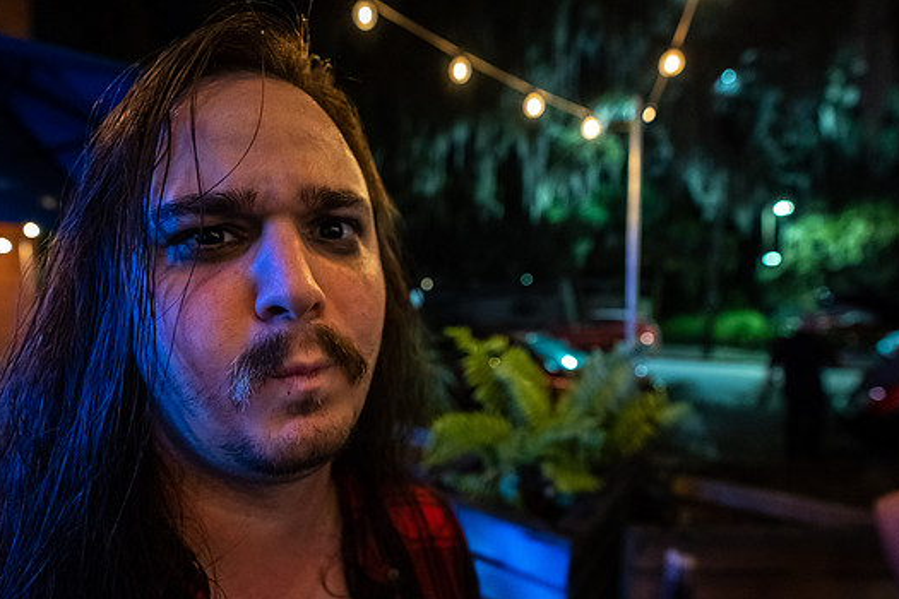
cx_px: 418
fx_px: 424
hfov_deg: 93.1
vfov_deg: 70.3
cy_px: 329
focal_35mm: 17
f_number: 2.8
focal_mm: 14
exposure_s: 1/80
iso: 3200
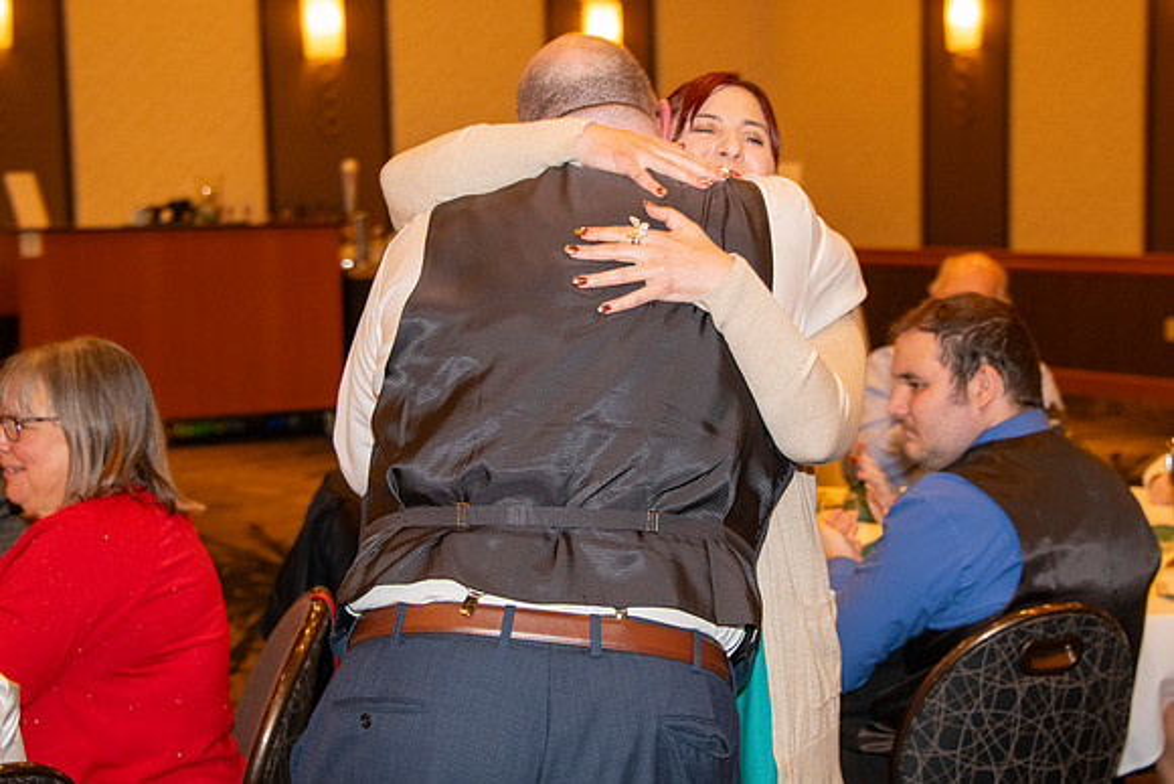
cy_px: 329
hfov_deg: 24.7
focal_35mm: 82
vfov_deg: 16.6
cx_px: 689
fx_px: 2679
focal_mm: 70
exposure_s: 1/60
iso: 2000
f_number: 5.6
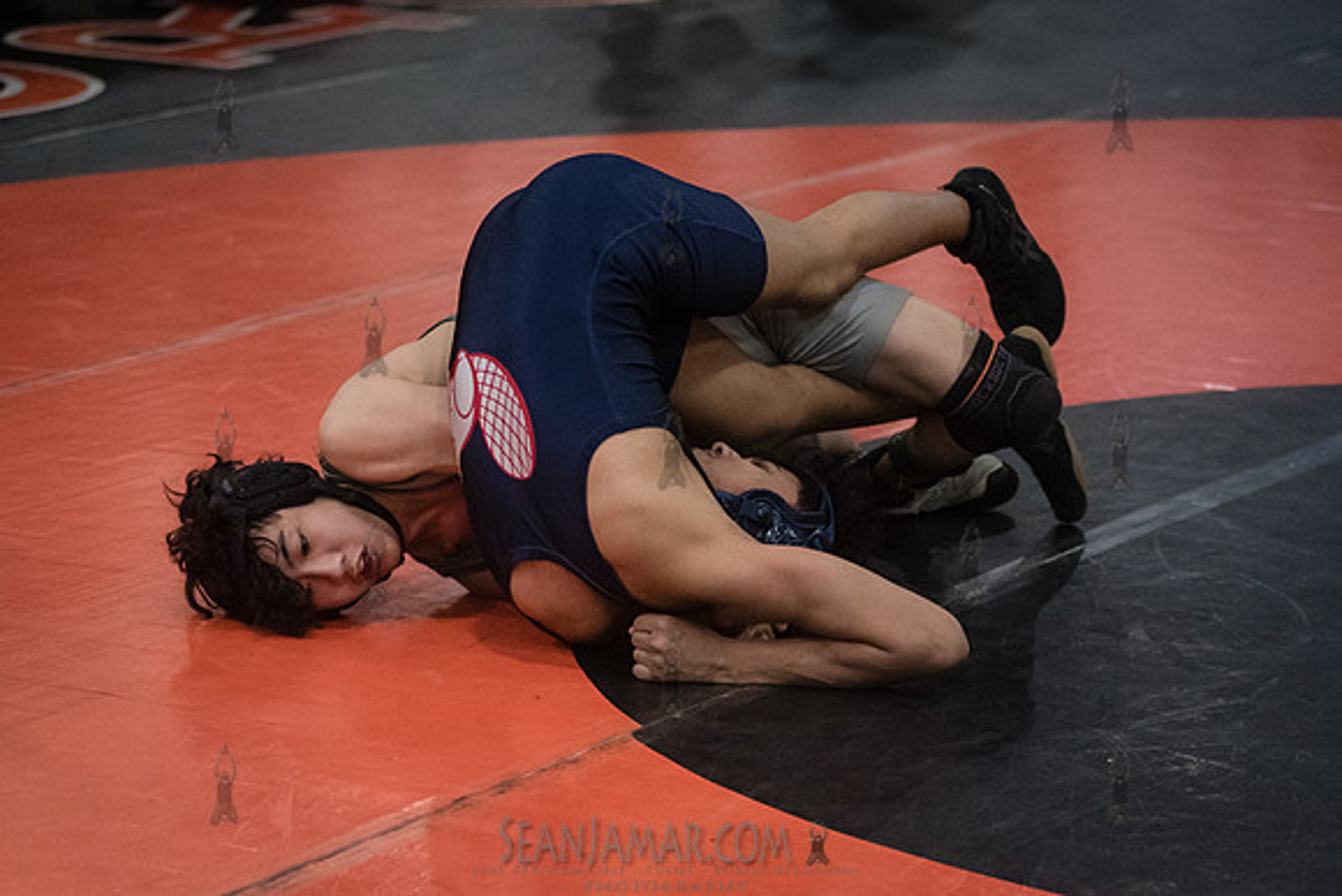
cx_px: 720
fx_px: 5001
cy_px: 503
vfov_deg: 10.2
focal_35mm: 134
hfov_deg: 15.3
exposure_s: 1/640
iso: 8000
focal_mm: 100
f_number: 3.5
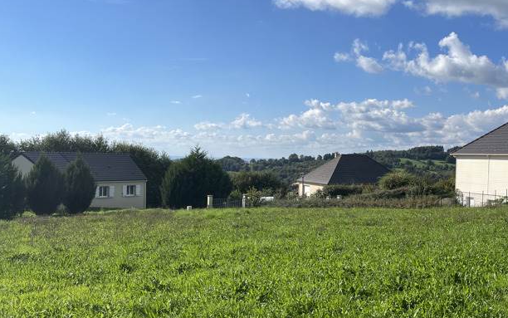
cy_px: 174
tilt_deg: -2.1
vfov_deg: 35.3
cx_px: 329
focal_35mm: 36
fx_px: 499
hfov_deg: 53.2
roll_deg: -1.4
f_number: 1.6
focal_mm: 5.1
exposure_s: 1/5319
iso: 50
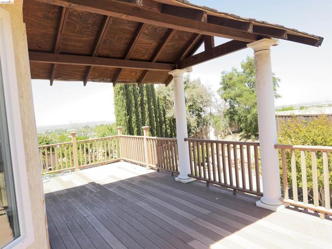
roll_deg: +5.2
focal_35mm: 24
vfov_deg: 56.8
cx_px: 166
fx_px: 230
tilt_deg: -2.0
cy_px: 124
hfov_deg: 71.6
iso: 80
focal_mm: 6.76
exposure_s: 1/333
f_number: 1.78
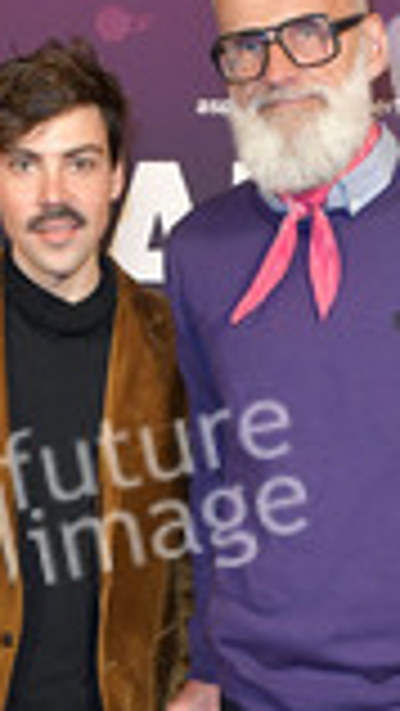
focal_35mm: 77
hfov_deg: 15.7
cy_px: 734
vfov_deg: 25.9
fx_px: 1450
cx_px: 207
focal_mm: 29
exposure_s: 1/200
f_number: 6.3
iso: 2000
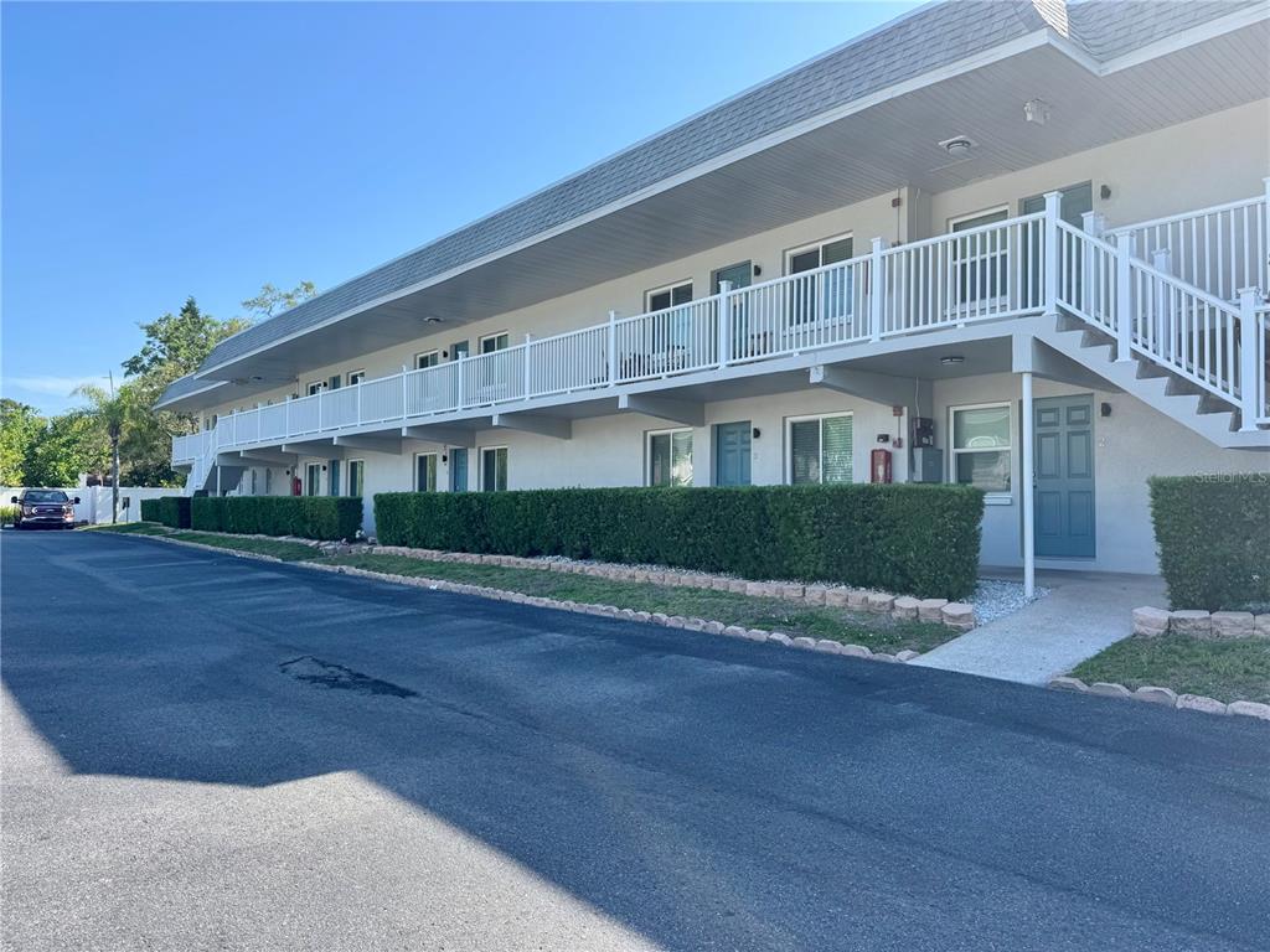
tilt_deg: -0.1
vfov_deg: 56.8
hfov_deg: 71.6
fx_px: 881
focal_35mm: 24
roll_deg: -0.5
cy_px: 476
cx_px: 635
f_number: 1.78
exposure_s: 1/1767
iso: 80
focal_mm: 6.76
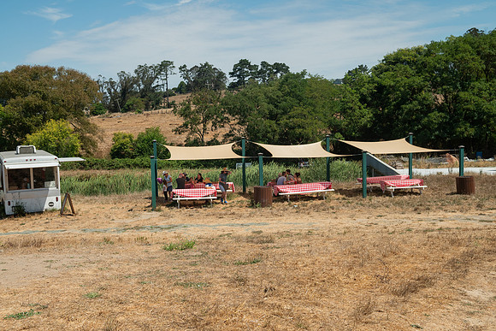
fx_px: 551
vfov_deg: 33.4
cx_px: 248
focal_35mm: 40
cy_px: 166
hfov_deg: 48.4
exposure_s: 1/2500
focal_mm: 40
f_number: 6.3
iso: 500
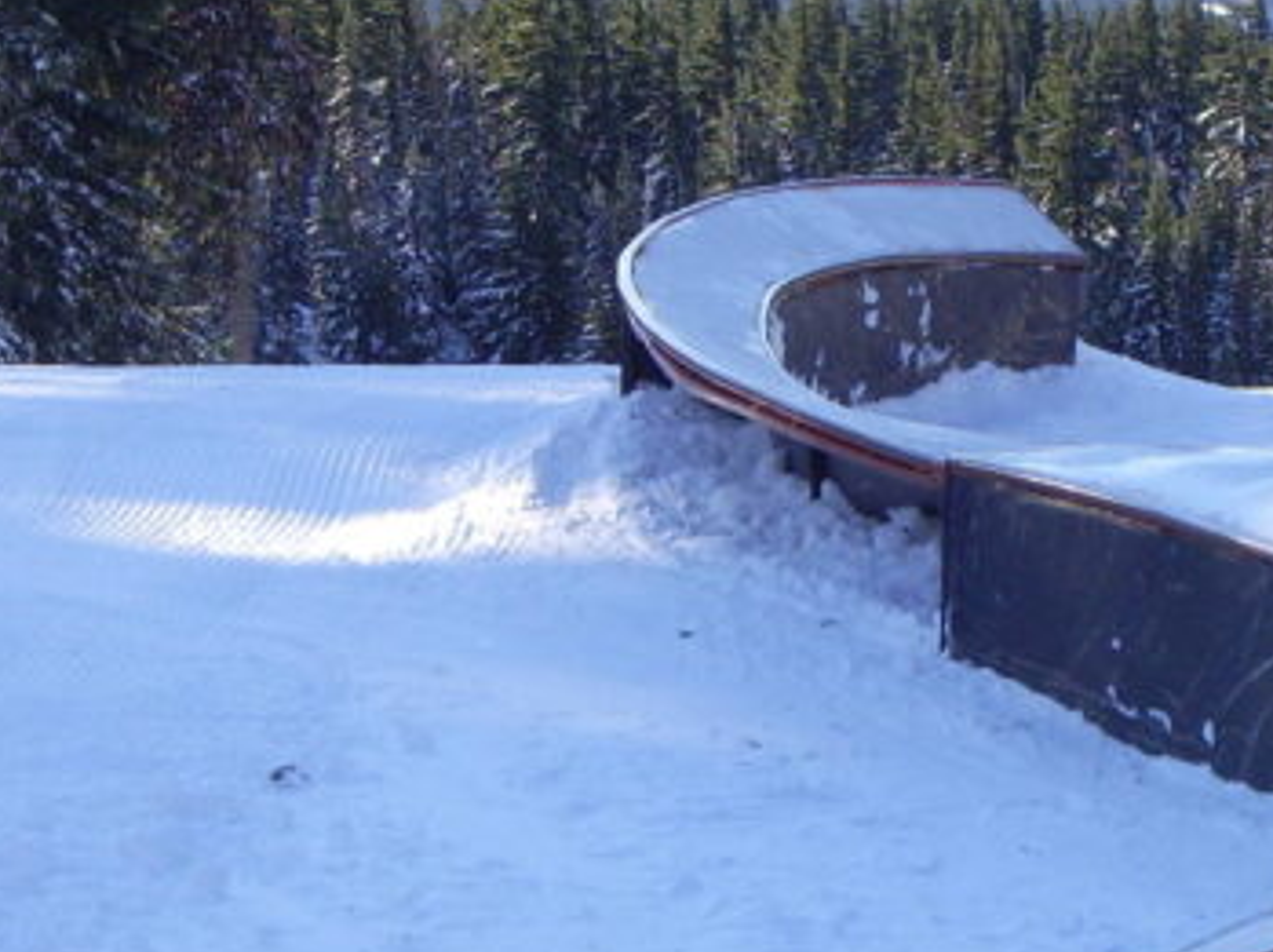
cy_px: 332
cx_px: 850
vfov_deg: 9.1
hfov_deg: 12.1
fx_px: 5988
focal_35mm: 163
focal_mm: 12.2
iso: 80
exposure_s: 1/200
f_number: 3.9
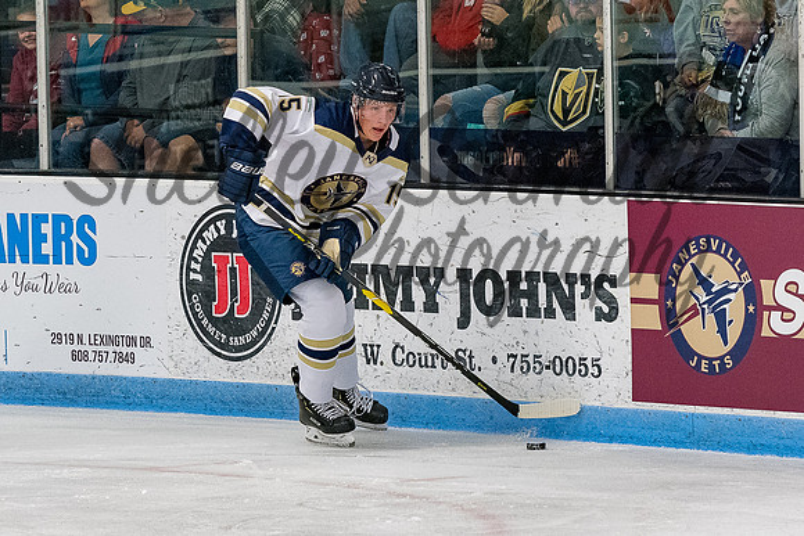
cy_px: 226
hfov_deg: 4.5
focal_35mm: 459
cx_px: 372
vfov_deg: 3.0
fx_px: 10260
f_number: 3.5
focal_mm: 185
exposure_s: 1/800
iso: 2000
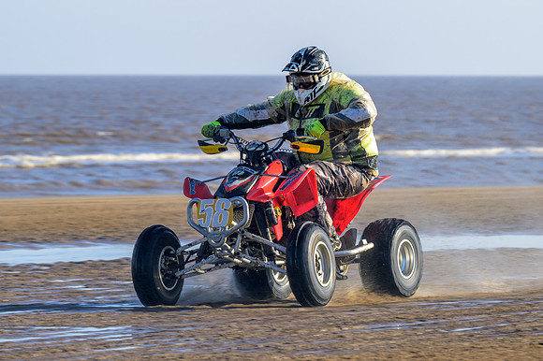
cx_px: 300
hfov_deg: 6.2
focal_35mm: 332
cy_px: 199
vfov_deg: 4.1
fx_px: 5008
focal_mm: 200
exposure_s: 1/320
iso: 110
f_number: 7.1
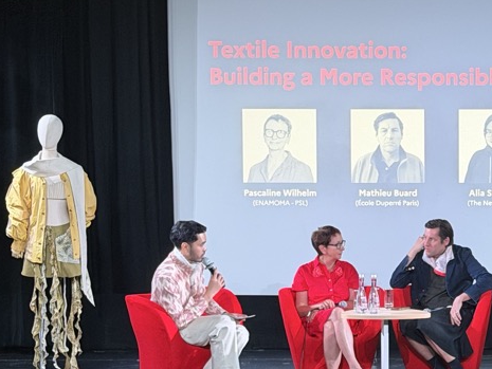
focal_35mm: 132
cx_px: 494
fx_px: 1877
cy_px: 285
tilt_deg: -5.3
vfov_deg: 11.2
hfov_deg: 14.7
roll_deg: -0.1
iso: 320
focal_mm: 6.76
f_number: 1.78
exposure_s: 1/37
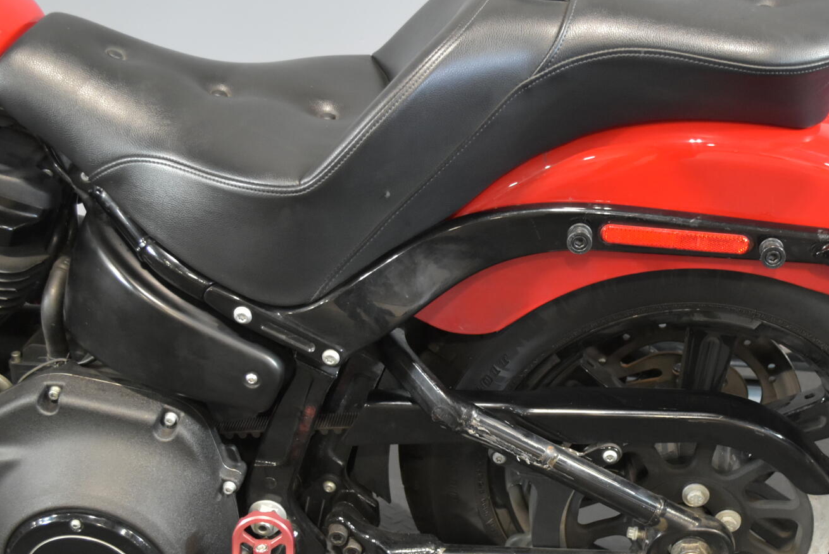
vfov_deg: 24.6
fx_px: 1267
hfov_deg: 35.7
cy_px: 325
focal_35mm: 55
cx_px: 582
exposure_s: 1/15
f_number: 4
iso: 1600
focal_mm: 24
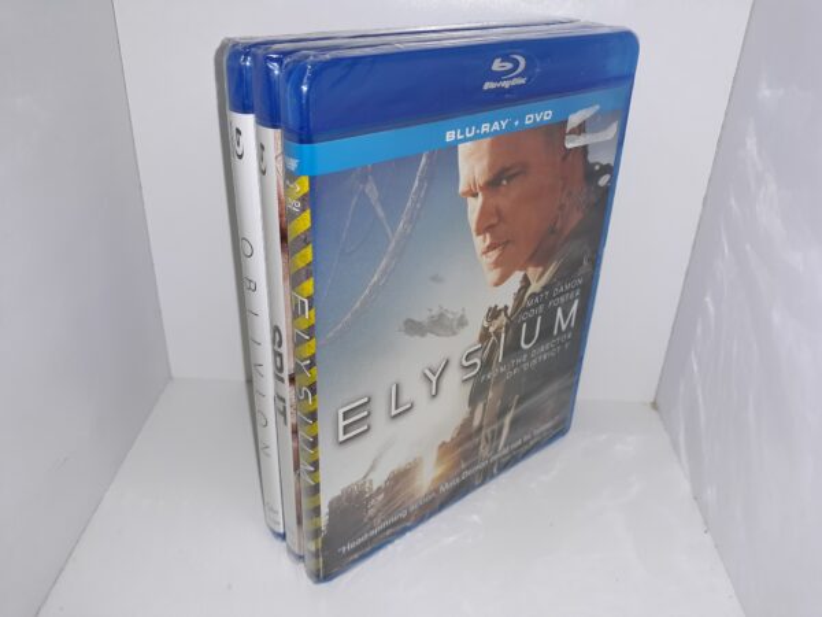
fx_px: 665
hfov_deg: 63.4
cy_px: 308
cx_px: 411
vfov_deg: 49.7
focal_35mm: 28
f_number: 1.7
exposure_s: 1/189
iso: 40
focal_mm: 3.7
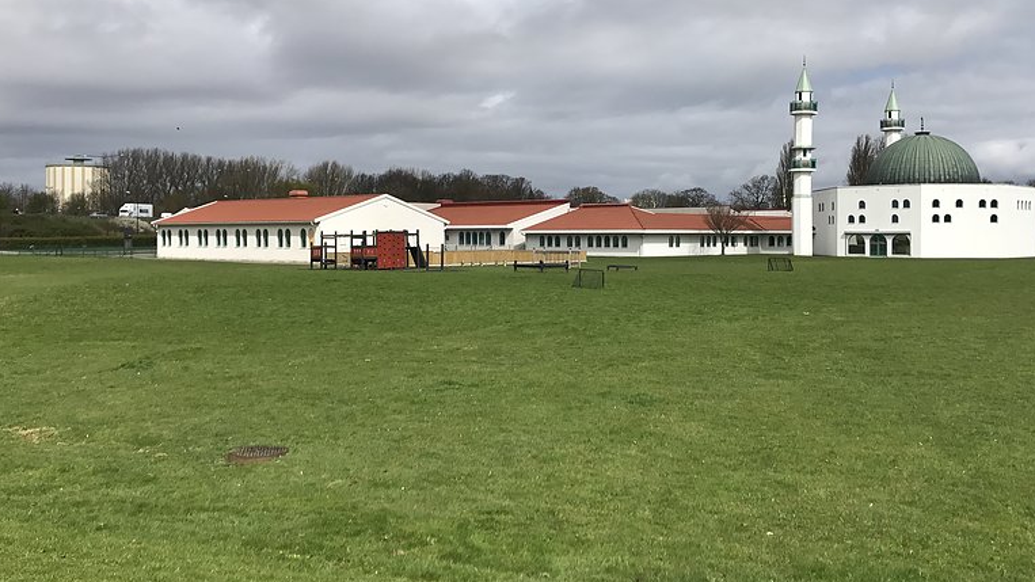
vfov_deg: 32.8
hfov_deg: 55.1
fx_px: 988
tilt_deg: -0.3
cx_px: 589
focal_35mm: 36
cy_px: 253
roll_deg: -0.5
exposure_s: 1/3690
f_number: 1.8
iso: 20
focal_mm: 3.99
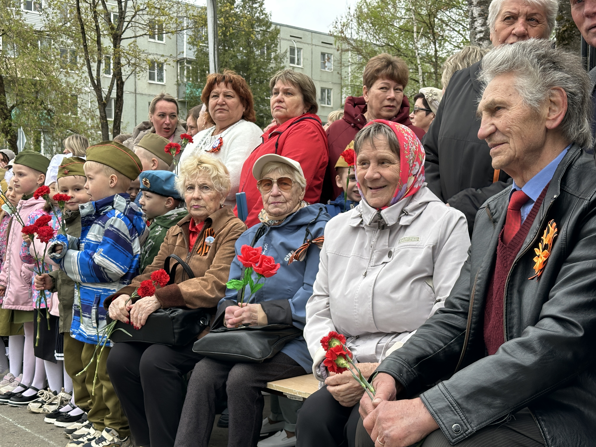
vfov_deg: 30.3
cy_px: 224
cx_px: 298
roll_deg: -0.3
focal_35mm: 48
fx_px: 826
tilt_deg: -0.8
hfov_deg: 39.7
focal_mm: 6.86
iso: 64
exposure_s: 1/745
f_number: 1.78
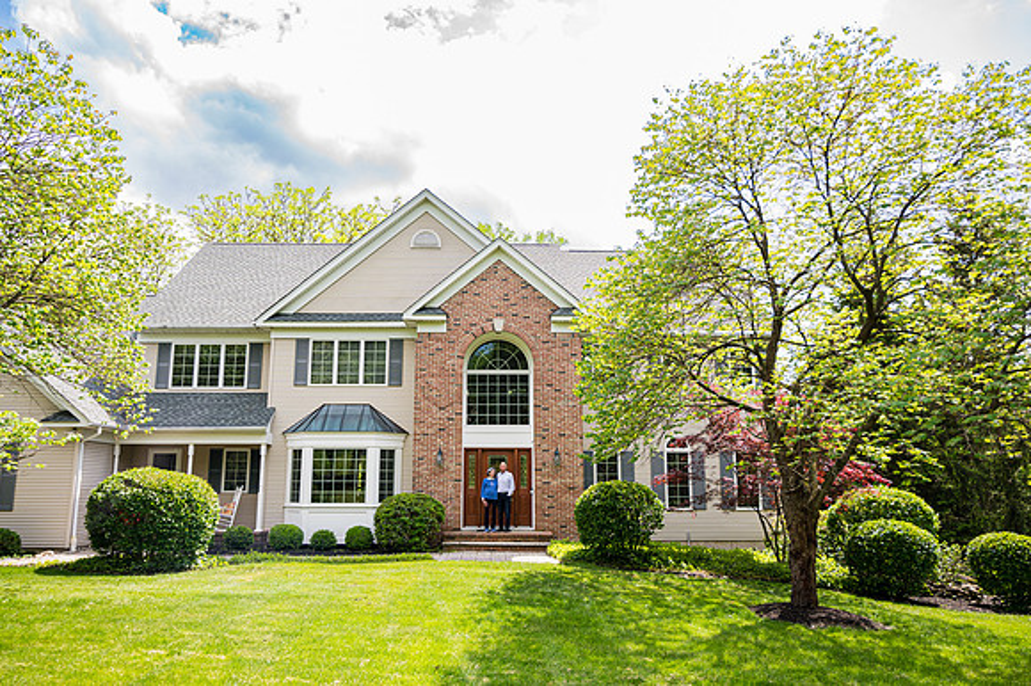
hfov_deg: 68.5
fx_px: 757
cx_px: 510
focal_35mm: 26
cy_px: 346
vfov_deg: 48.7
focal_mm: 26
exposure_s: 1/400
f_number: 4
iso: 125
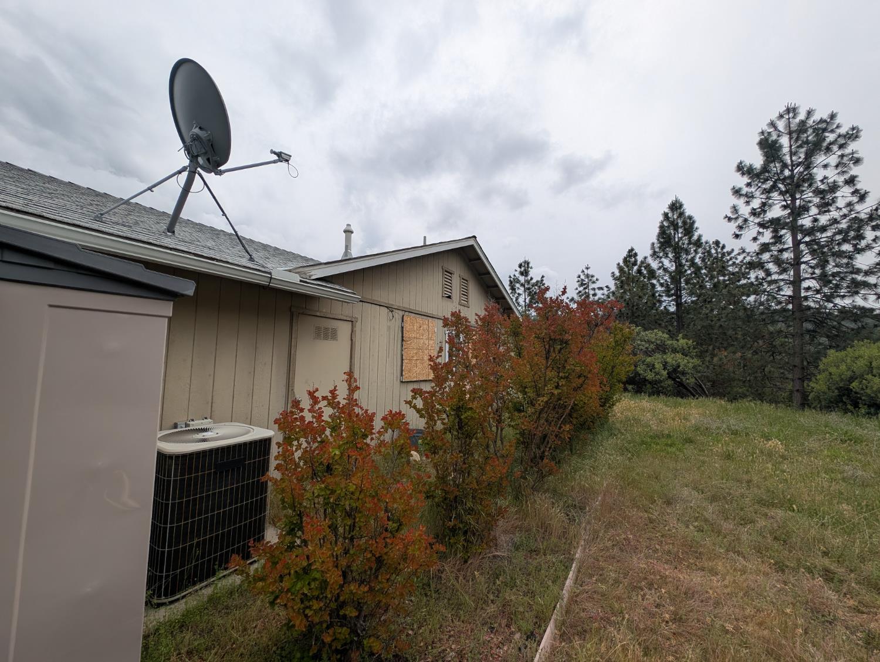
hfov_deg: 110.5
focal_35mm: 12
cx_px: 440
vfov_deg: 94.6
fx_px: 305
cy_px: 331
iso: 43
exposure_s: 1/2825
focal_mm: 2.23
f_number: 1.95
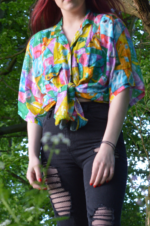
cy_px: 114
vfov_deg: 13.3
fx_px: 969
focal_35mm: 155
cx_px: 57
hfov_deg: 8.8
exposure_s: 1/30
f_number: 5.6
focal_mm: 55
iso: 320
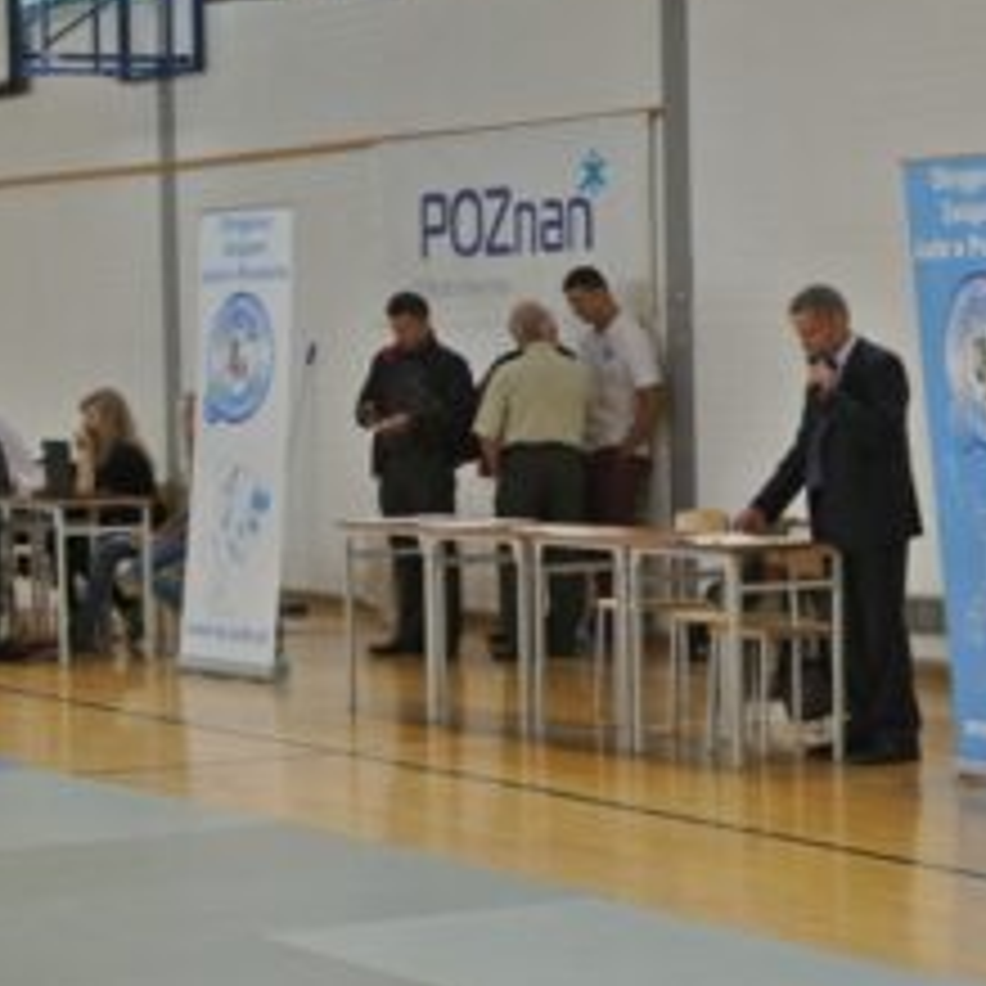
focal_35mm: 126
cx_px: 815
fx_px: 4060
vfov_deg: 13.8
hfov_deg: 13.8
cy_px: 392
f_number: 5.6
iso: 400
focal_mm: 30
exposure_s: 1/60
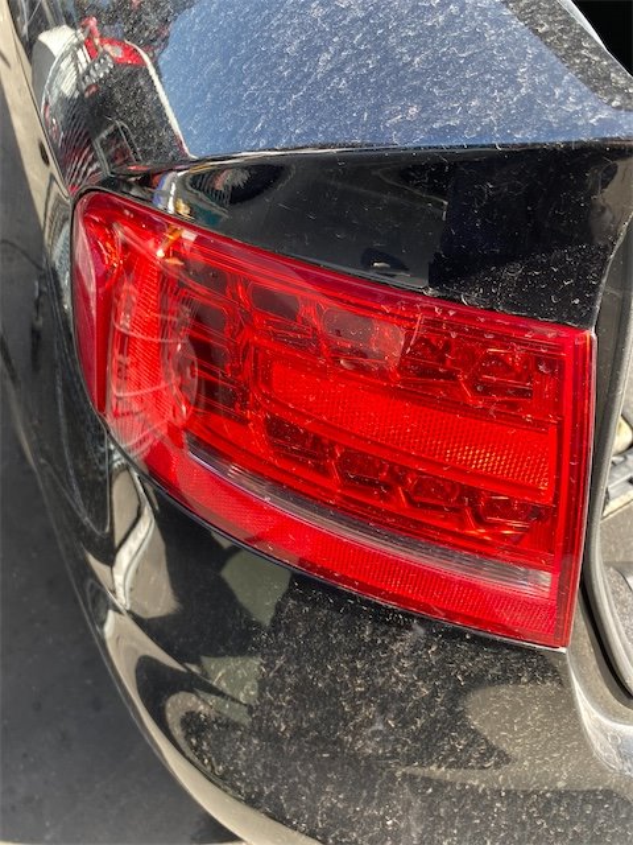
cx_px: 316
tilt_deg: -47.2
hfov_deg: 53.1
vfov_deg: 67.3
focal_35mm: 26
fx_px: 634
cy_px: 422
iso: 40
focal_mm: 4.25
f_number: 1.8
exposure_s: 1/122
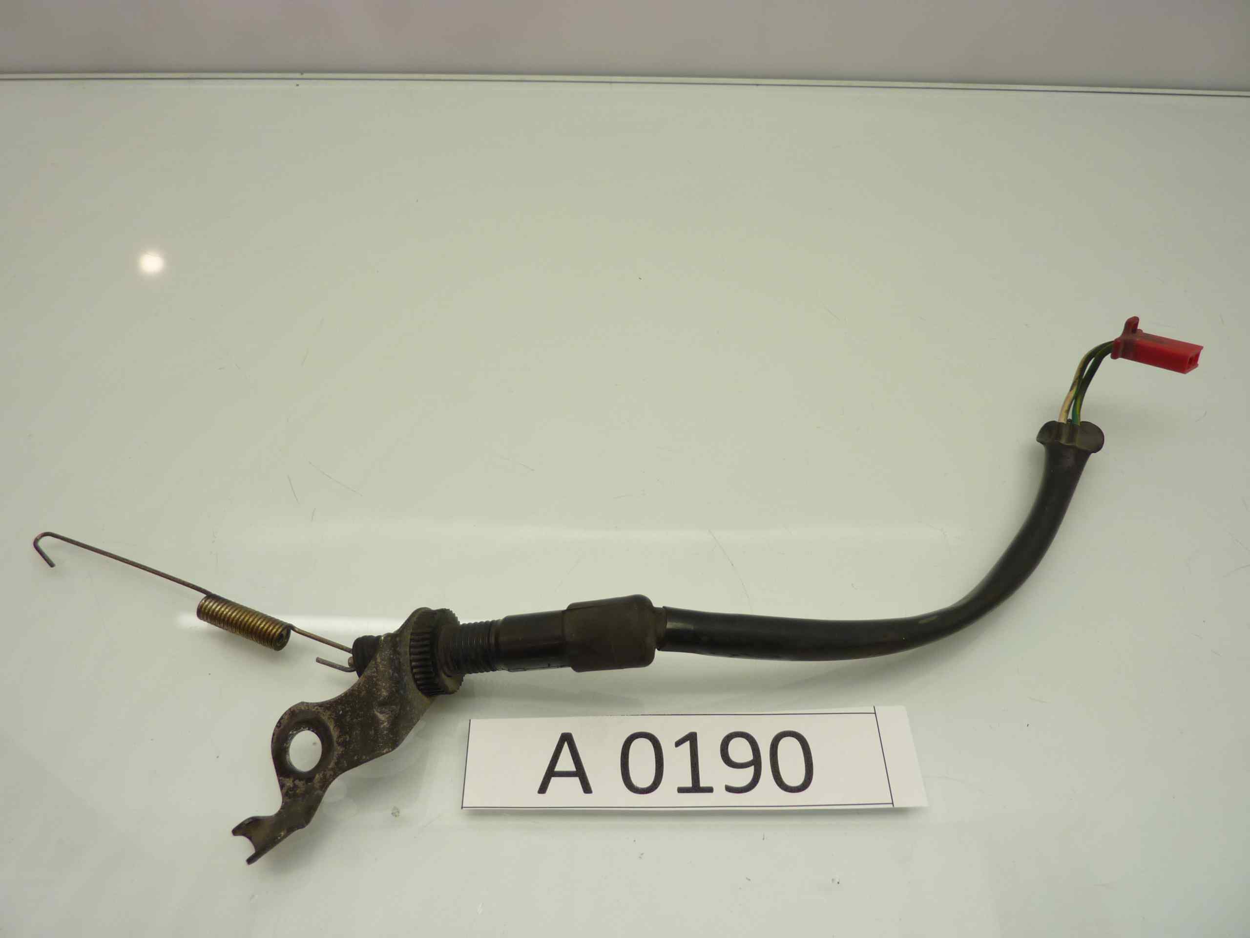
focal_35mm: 25
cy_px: 469
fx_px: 903
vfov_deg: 54.9
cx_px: 625
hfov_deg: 69.4
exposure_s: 1/25
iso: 80
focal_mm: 4.1
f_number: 3.3
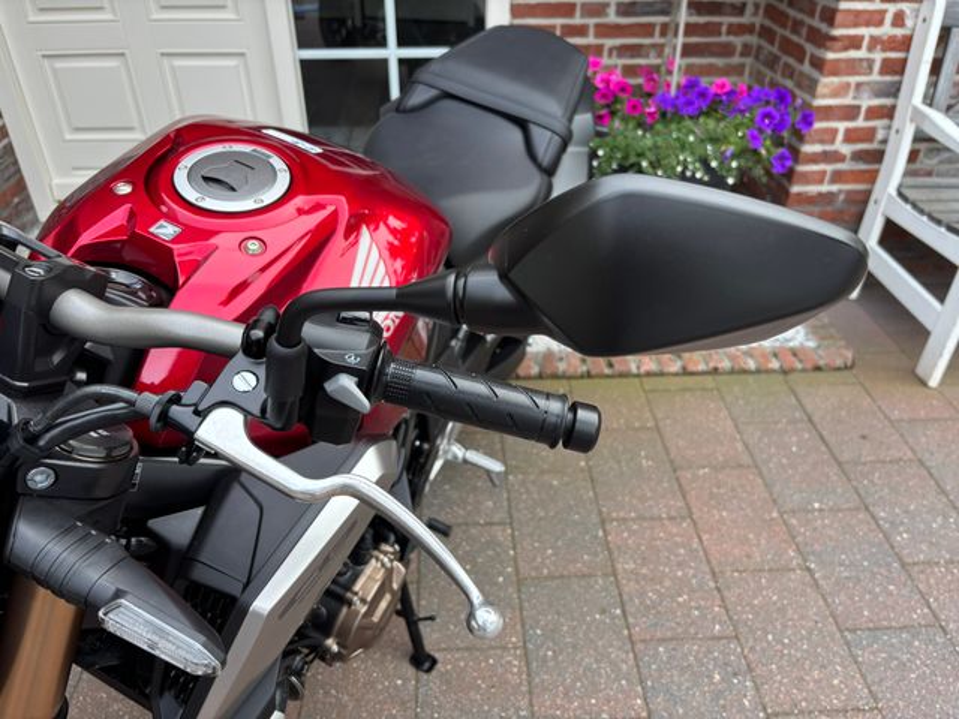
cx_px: 480
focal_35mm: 26
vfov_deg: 53.1
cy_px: 360
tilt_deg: -35.0
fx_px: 720
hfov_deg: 67.3
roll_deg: +0.1
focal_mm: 5.96
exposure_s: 1/121
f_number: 1.6
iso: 50
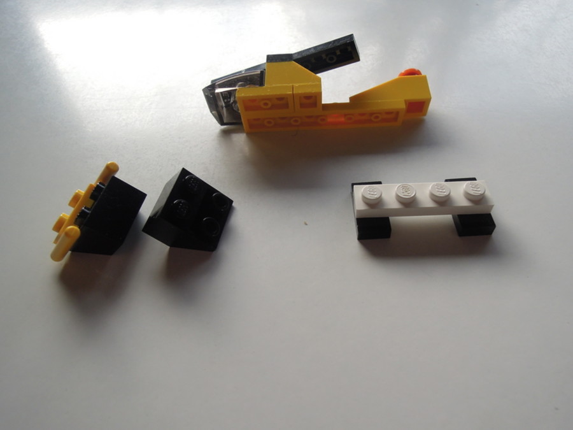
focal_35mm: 24
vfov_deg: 56.8
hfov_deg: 71.6
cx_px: 286
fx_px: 397
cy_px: 215
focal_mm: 4.3
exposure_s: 1/250
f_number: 2.8
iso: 160
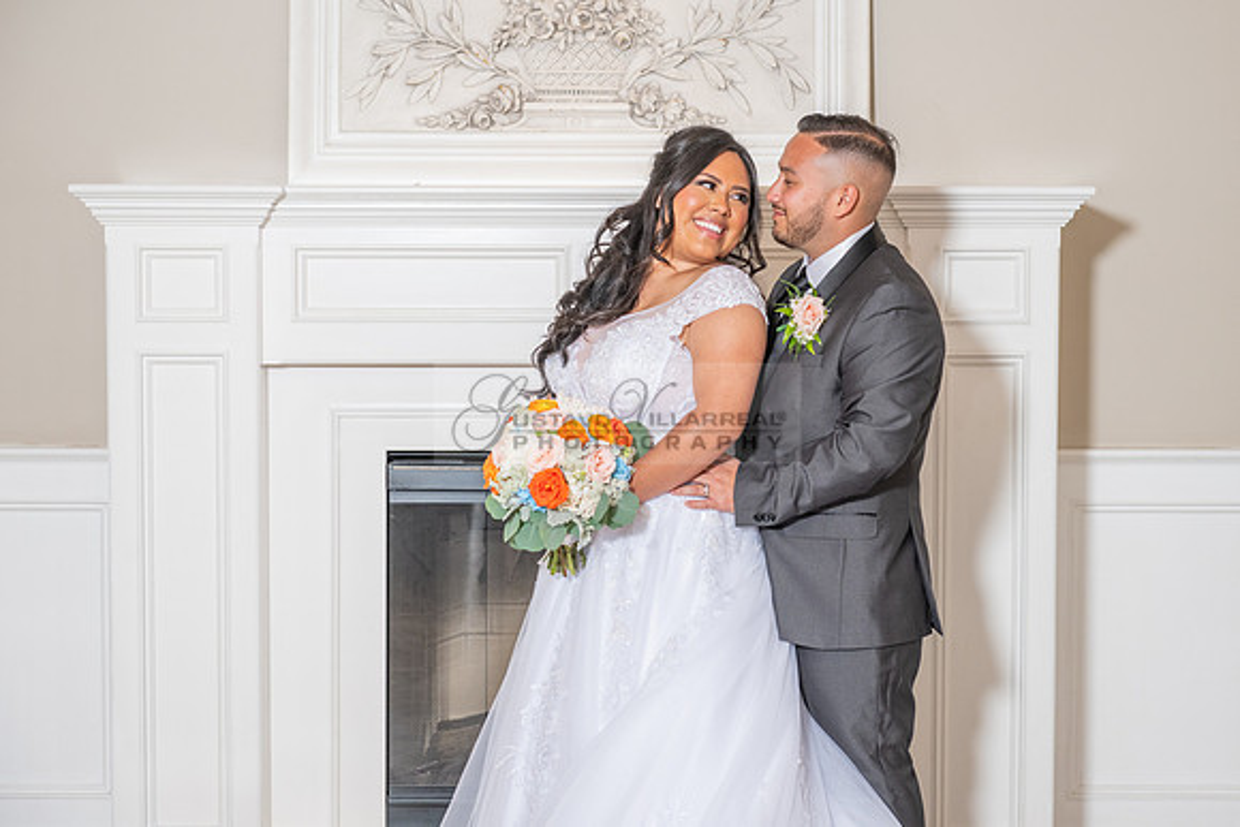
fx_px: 2624
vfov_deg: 17.9
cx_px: 675
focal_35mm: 76
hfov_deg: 26.6
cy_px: 395
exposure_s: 1/160
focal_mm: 70
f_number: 4.5
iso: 640
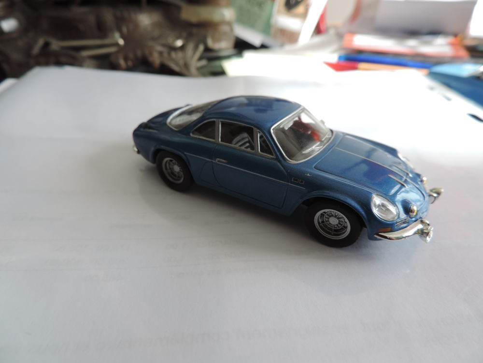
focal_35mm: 24
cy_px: 182
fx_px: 335
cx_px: 242
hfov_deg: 71.6
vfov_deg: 56.8
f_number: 3
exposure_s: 1/80
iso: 80
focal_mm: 4.3
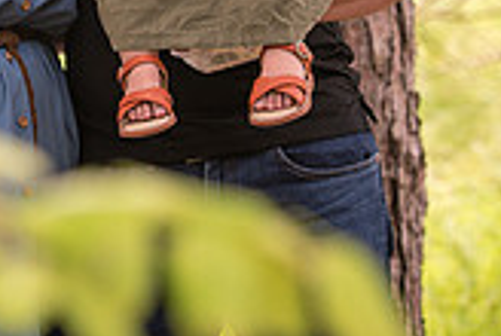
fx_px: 4433
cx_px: -6
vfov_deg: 4.3
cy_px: -209
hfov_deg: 6.4
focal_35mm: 318
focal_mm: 90
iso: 400
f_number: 4
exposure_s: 1/200
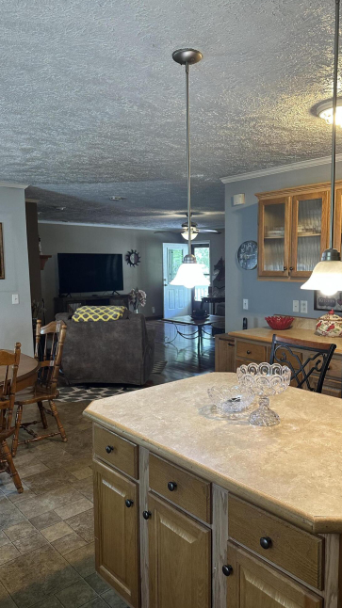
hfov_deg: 42.7
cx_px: 200
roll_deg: -0.6
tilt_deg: -6.2
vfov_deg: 69.9
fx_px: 436
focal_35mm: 27
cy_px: 310
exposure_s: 1/120
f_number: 1.78
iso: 250
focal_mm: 6.86
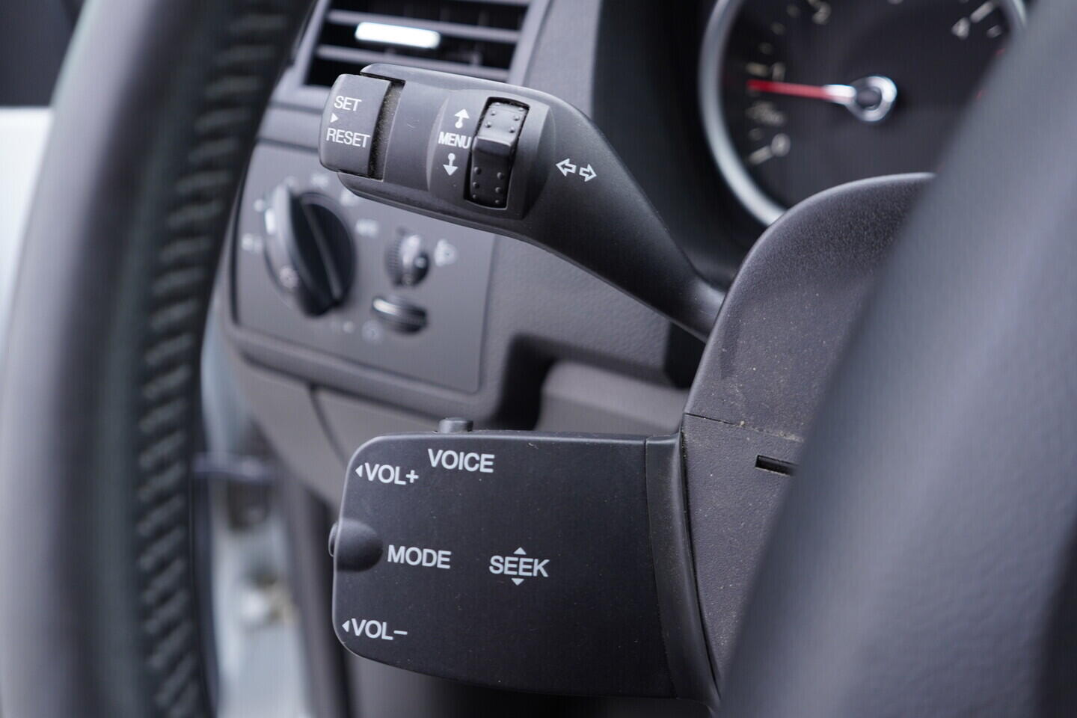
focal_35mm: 36
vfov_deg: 36.9
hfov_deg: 53.1
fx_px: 1077
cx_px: 538
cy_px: 359
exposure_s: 1/40
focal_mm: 24
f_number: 2.8
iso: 250
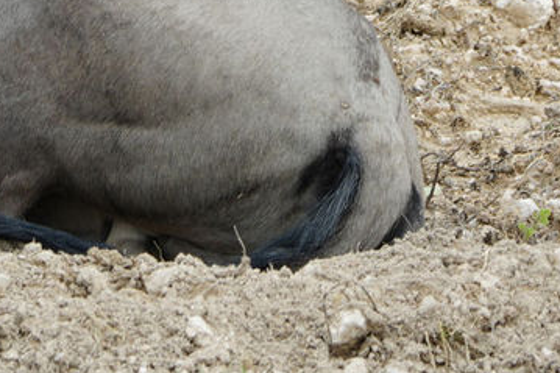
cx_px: -120
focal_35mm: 762
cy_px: -426
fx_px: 11847
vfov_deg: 1.8
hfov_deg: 2.7
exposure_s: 1/250
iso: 100
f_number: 7.1
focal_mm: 171
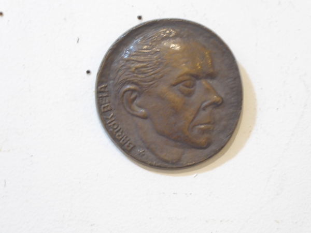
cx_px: 156
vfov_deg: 9.9
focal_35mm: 150
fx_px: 1348
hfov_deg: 13.2
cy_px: 116
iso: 500
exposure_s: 1/4
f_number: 5.3
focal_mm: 24.2
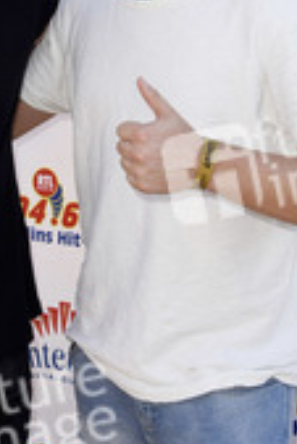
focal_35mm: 104
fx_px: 1284
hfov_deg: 13.1
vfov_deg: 19.2
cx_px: 58
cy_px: 32
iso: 200
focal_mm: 44
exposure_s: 1/200
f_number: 6.3
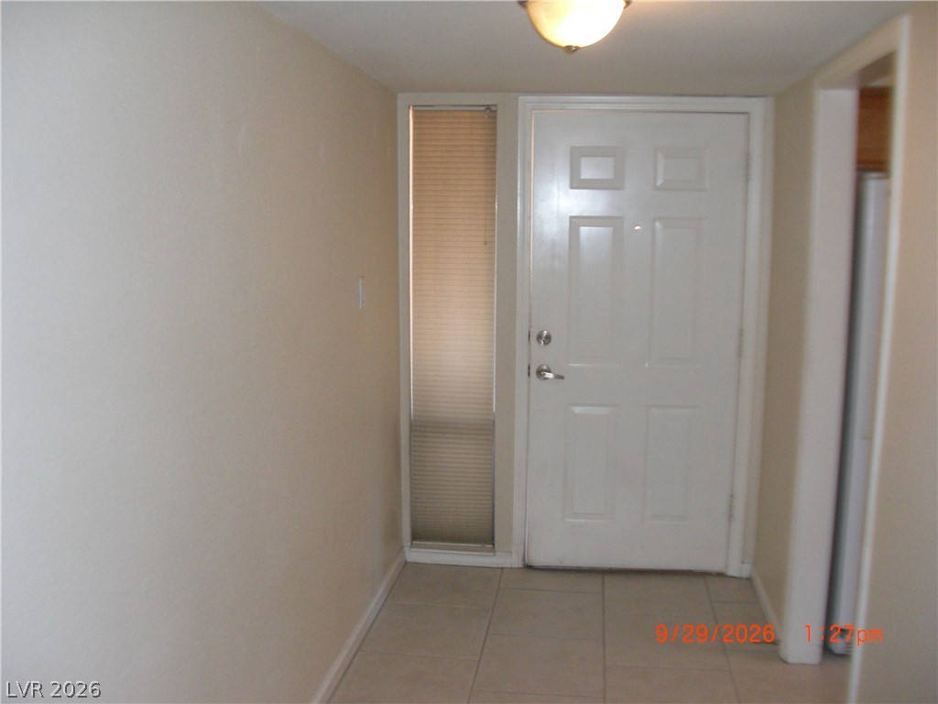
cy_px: 352
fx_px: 976
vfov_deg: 39.7
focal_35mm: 36
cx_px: 469
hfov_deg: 51.4
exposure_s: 1/60
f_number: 2.8
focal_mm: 6.3
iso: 200
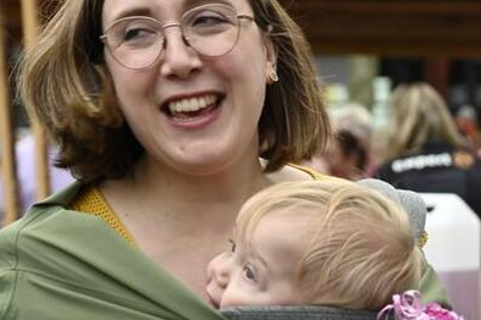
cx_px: 584
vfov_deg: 9.1
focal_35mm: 151
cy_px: 252
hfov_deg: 13.2
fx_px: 2016
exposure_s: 1/250
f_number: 4
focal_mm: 60
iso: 360
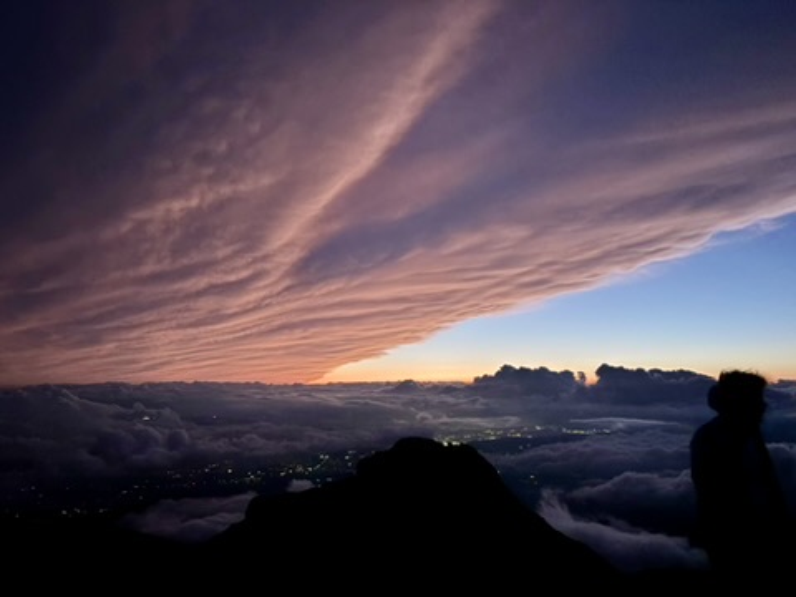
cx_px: 398
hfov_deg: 67.3
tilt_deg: +7.8
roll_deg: +0.1
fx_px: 598
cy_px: 298
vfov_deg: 53.1
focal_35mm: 26
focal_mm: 5.96
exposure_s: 1/9
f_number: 1.6
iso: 640
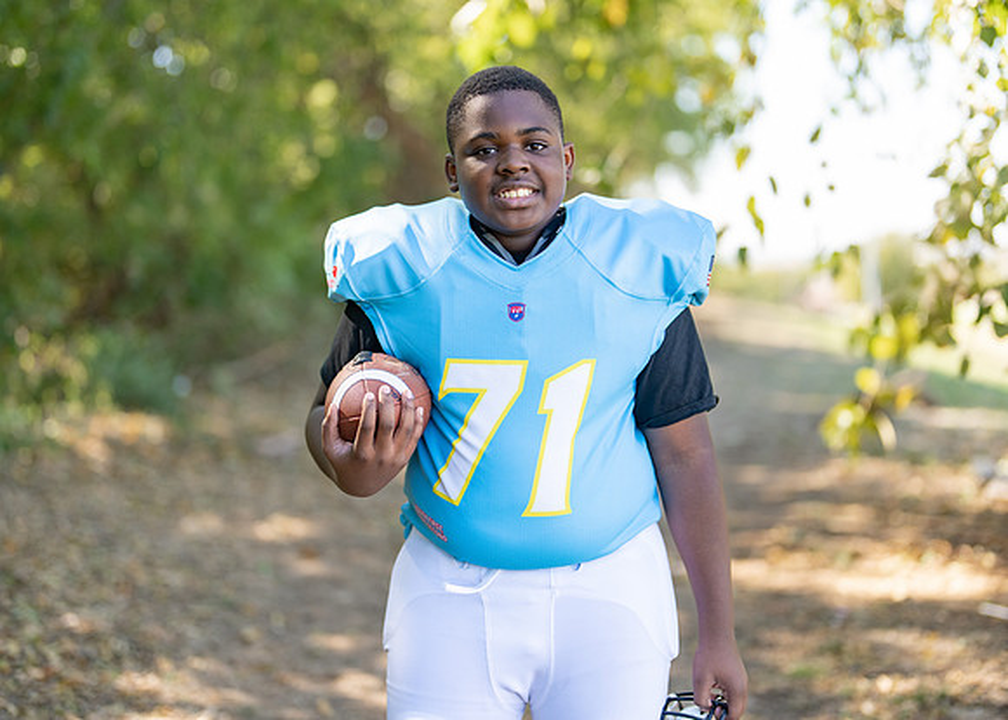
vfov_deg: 23.8
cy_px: 321
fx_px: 1708
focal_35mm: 60
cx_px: 520
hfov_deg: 32.9
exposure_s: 1/1000
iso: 100
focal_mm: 50
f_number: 1.2
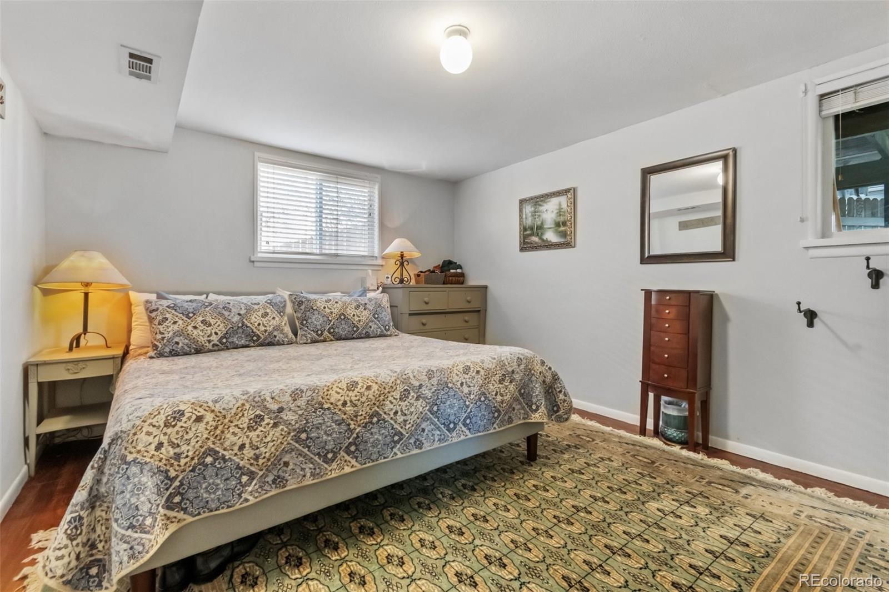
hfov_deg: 100.4
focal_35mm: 15
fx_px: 370
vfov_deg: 77.3
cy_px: 296
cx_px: 444
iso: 2000
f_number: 8
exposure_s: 1/15
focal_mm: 10
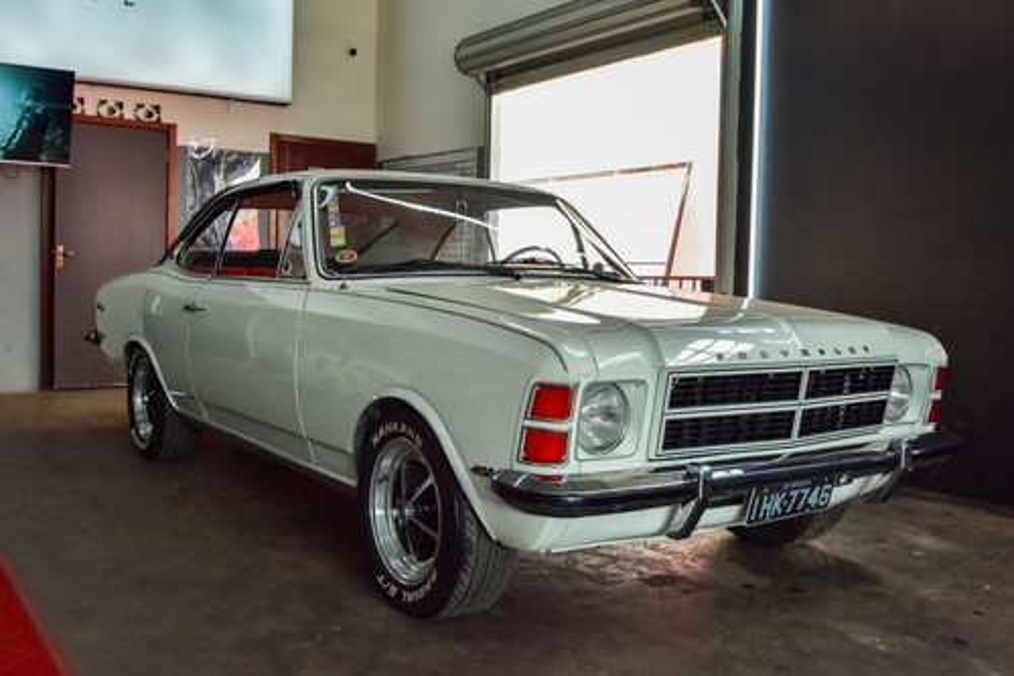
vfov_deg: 36.8
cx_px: 507
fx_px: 1014
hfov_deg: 53.1
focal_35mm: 36
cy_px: 338
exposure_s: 1/80
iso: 800
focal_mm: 24
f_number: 6.3
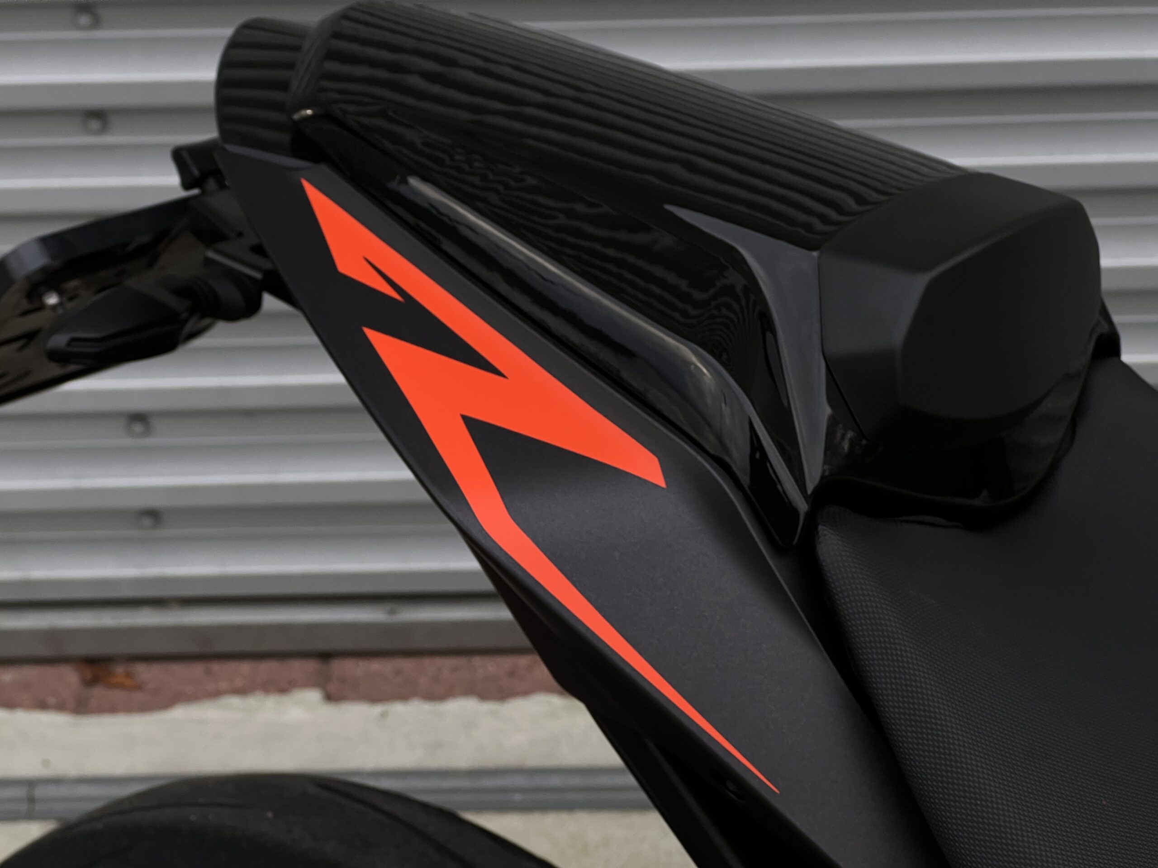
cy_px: 434
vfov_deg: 19.1
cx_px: 579
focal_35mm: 77
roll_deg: +2.8
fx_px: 2576
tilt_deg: -31.5
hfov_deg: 25.3
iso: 100
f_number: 2.8
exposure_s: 1/99
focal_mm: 9
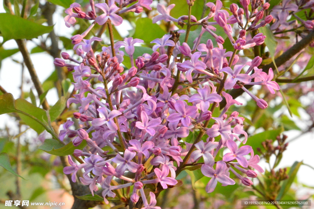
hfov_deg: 17.1
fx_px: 1046
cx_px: 157
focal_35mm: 120
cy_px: 104
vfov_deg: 11.4
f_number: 25
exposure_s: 1/250
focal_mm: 80
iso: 6400
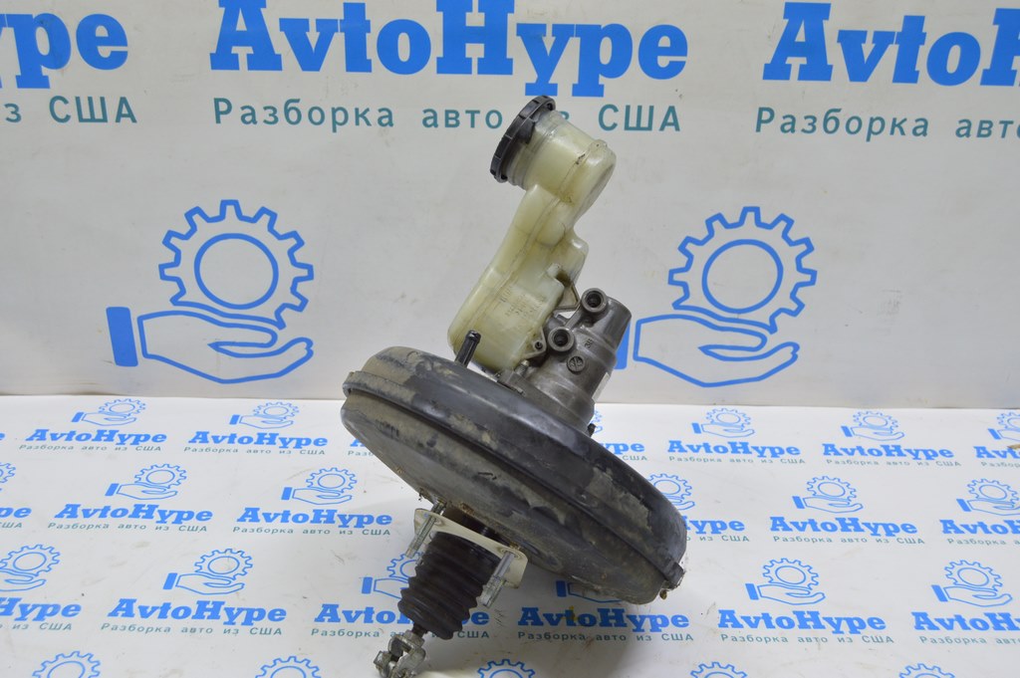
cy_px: 339
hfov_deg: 49.6
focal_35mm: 39
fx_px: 1104
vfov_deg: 34.2
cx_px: 510
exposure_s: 1/20
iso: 400
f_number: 5.6
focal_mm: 26
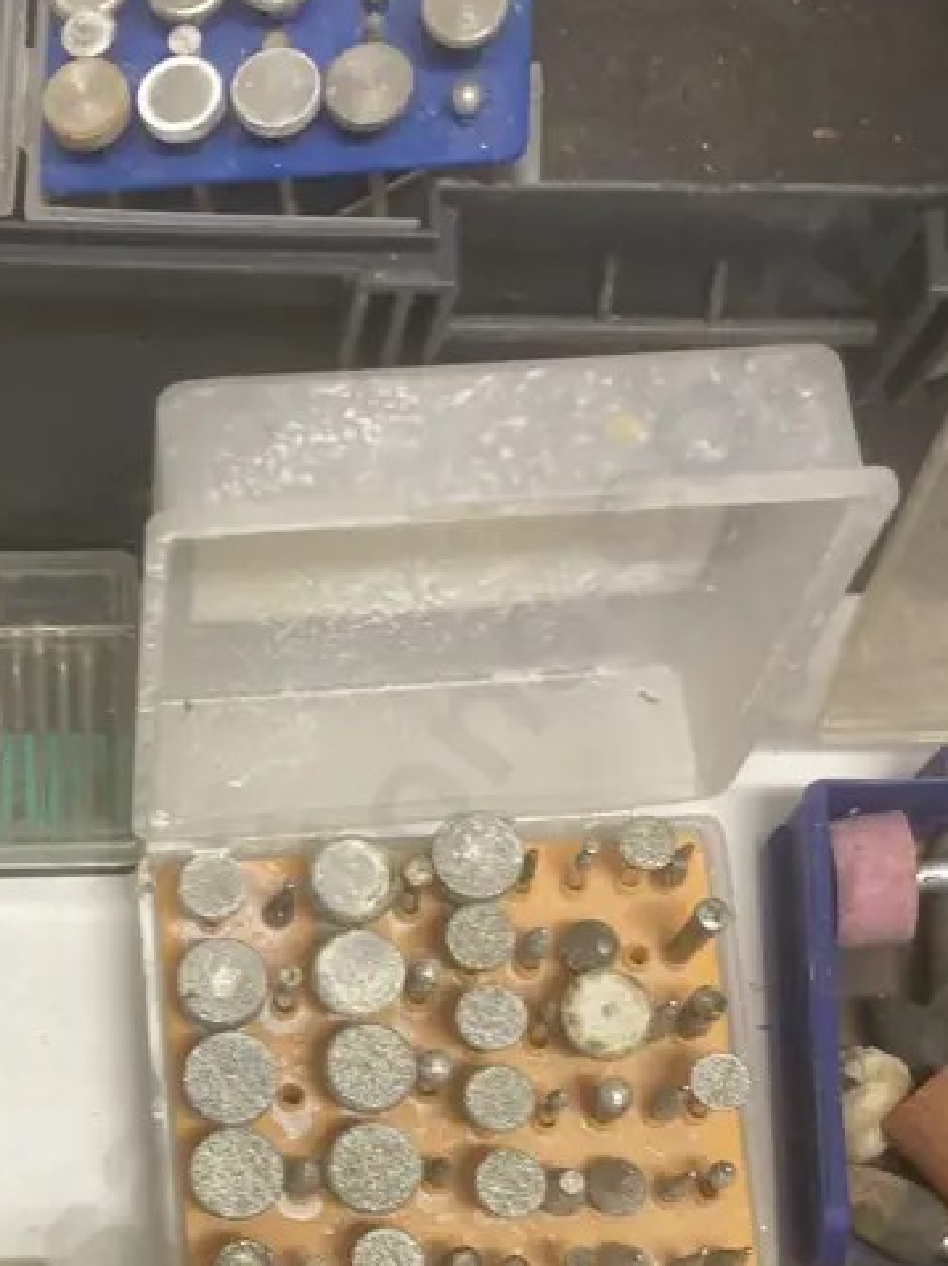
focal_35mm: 60
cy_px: 1277
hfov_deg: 23.7
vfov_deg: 29.9
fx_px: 2193
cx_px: 71
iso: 100
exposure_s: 1/50
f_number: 1.8
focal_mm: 3.99
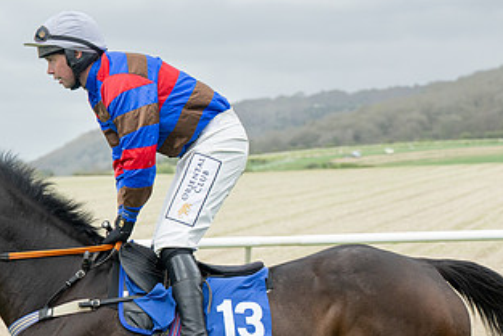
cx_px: 186
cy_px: 310
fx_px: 2223
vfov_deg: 8.6
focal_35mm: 159
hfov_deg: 12.9
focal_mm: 70
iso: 400
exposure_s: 1/1000
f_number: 5
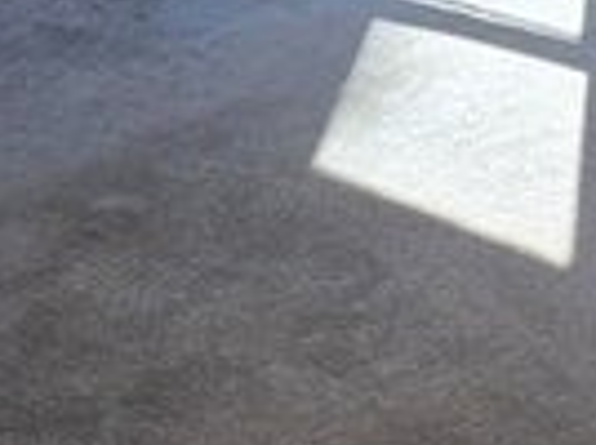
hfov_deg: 20.0
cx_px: 927
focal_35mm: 83
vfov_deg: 15.1
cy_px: -387
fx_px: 1426
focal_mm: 2.2
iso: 50
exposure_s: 1/168
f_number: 2.2
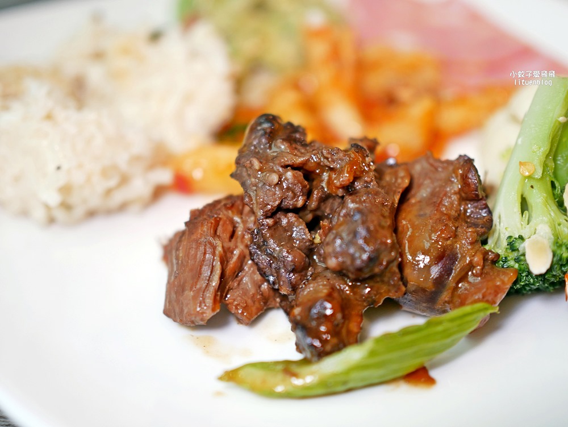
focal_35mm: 50
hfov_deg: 38.2
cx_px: 284
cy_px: 214
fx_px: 821
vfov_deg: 29.1
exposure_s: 1/60
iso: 250
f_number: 1.8
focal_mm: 25
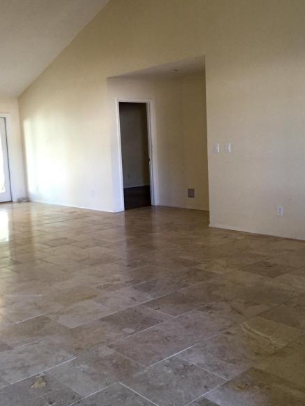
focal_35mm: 38
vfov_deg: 48.9
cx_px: 162
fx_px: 446
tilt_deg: -6.1
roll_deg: +2.2
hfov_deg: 37.7
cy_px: 193
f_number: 2.2
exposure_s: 1/30
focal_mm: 4.15
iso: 160
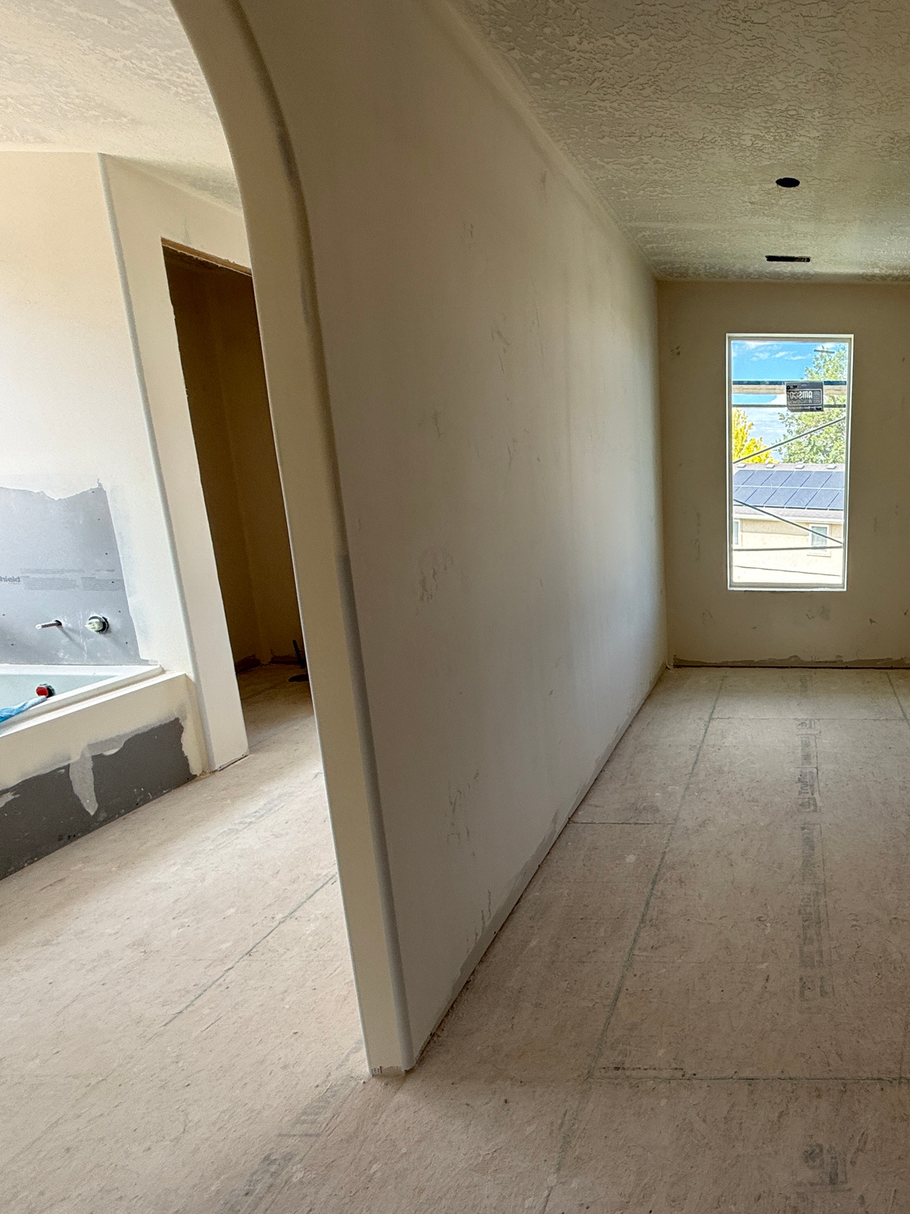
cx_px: 807
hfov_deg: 59.3
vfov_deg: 84.7
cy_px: 603
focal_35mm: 19
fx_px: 666
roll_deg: -1.0
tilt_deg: -10.5
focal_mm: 2.22
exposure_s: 1/154
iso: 64
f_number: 2.2
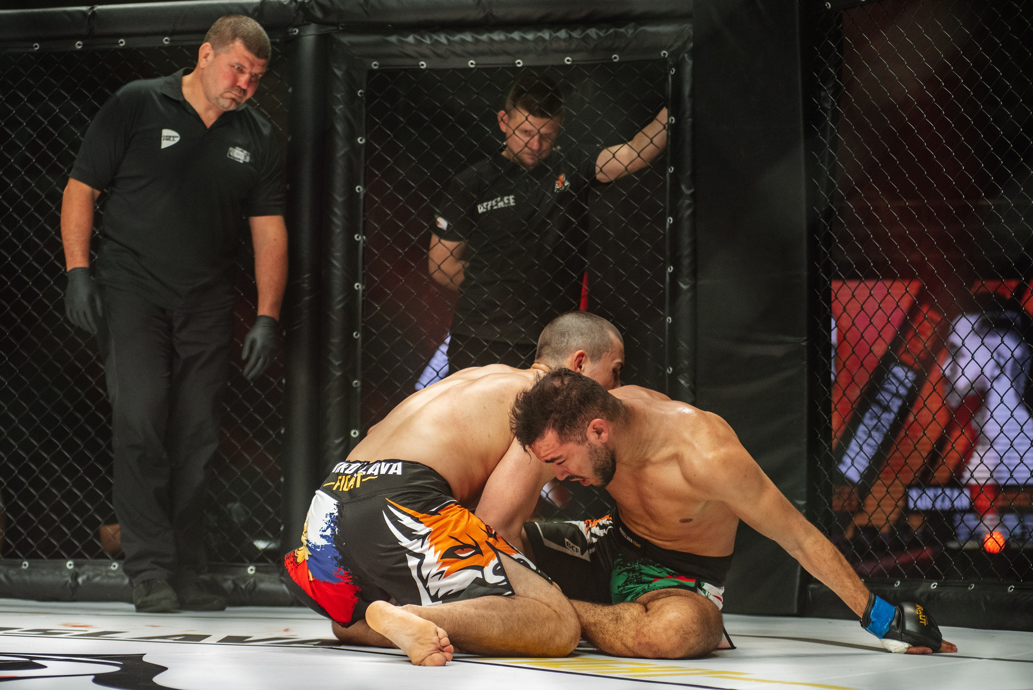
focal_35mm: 81
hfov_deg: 25.1
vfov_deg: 16.9
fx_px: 2321
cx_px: 516
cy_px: 345
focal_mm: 80
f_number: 4
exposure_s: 1/1000
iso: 2000
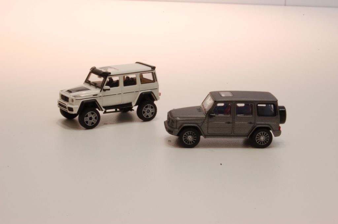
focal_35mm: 82
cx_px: 169
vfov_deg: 16.5
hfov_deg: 24.6
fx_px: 774
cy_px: 112
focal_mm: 55
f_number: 36
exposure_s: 4
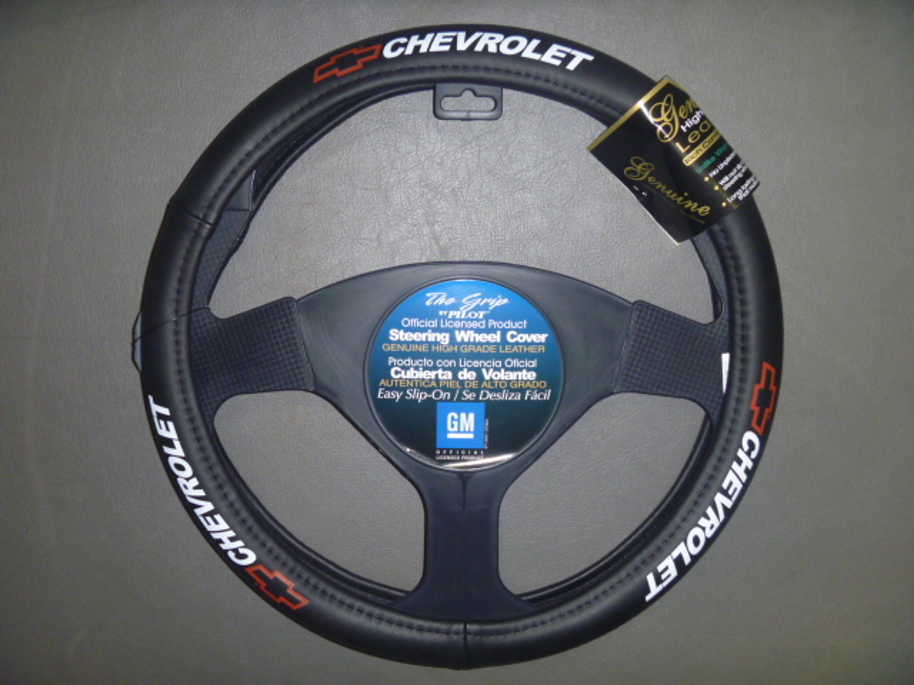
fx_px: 924
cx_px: 457
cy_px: 342
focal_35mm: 35
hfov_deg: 52.6
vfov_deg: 40.7
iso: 200
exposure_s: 1/30
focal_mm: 6.3
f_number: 3.5
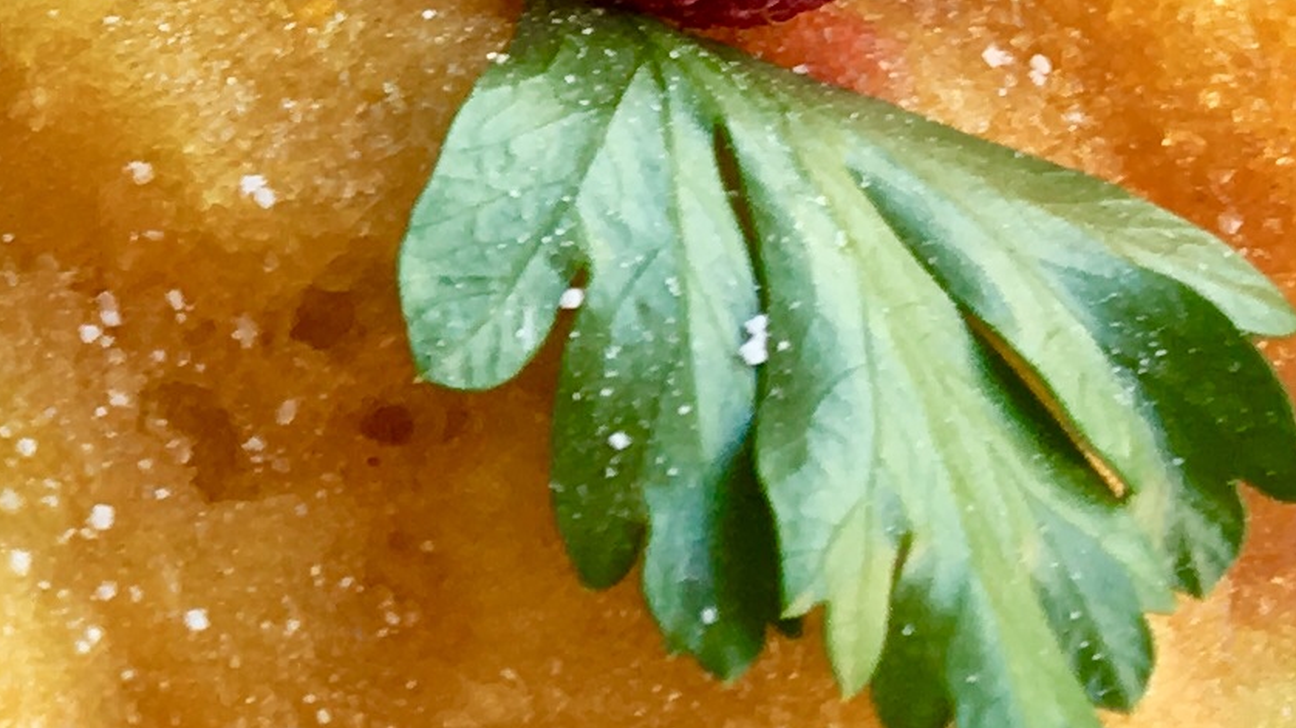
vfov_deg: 7.9
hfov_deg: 13.1
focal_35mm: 152
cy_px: -39
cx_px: -851
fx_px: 5222
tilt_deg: -63.6
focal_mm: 4.15
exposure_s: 1/50
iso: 32
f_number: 2.2
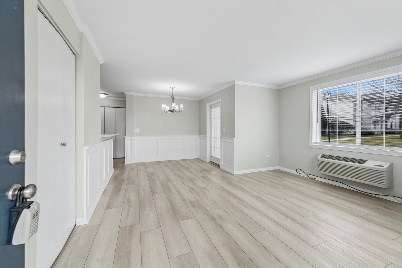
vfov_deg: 81.2
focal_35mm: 14
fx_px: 156
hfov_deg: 104.3
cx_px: 201
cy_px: 134
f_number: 8
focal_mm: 14
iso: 400
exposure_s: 1/125
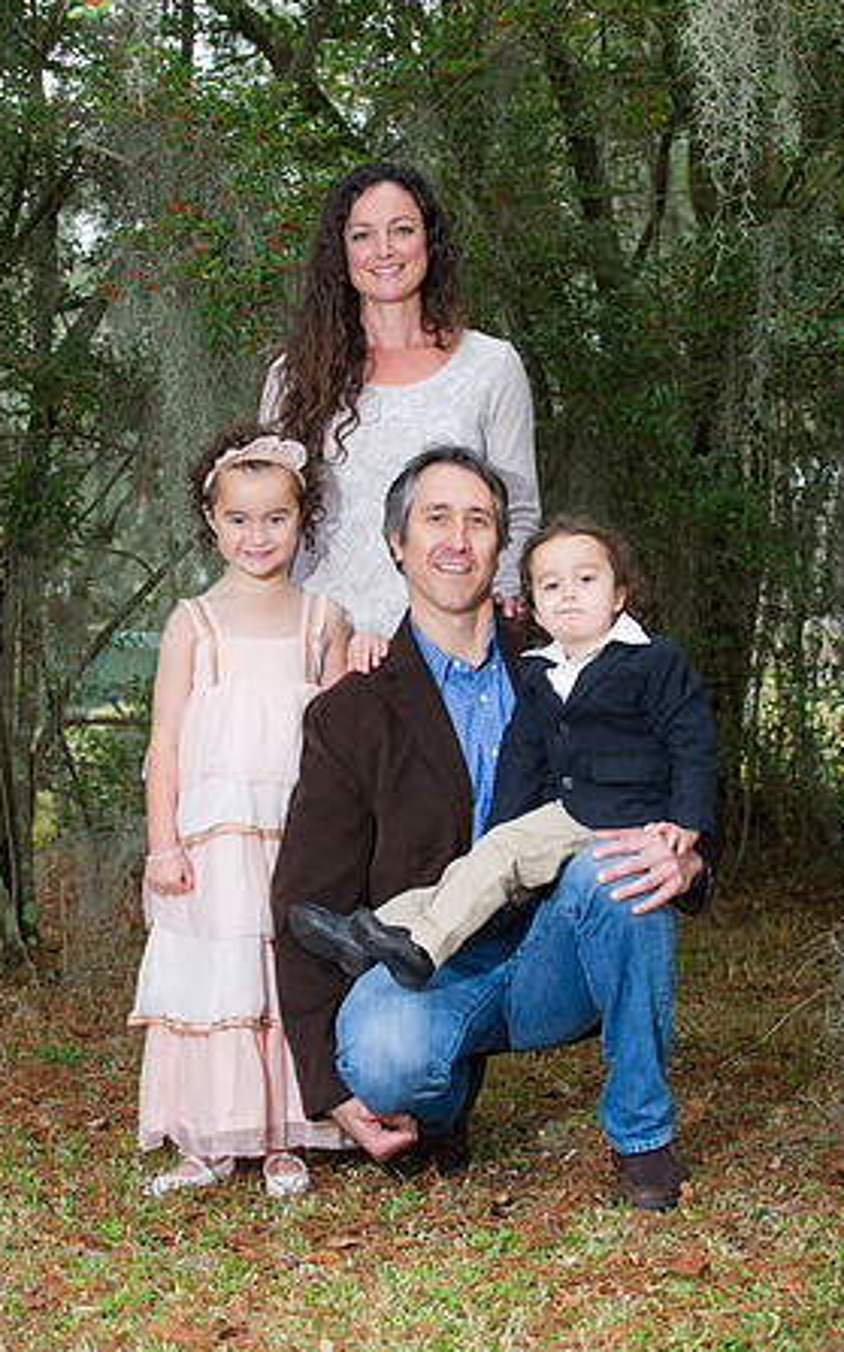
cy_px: 674
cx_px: 419
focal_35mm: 82
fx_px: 3021
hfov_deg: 15.9
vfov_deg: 25.2
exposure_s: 1/200
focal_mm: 80
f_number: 4.5
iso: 640
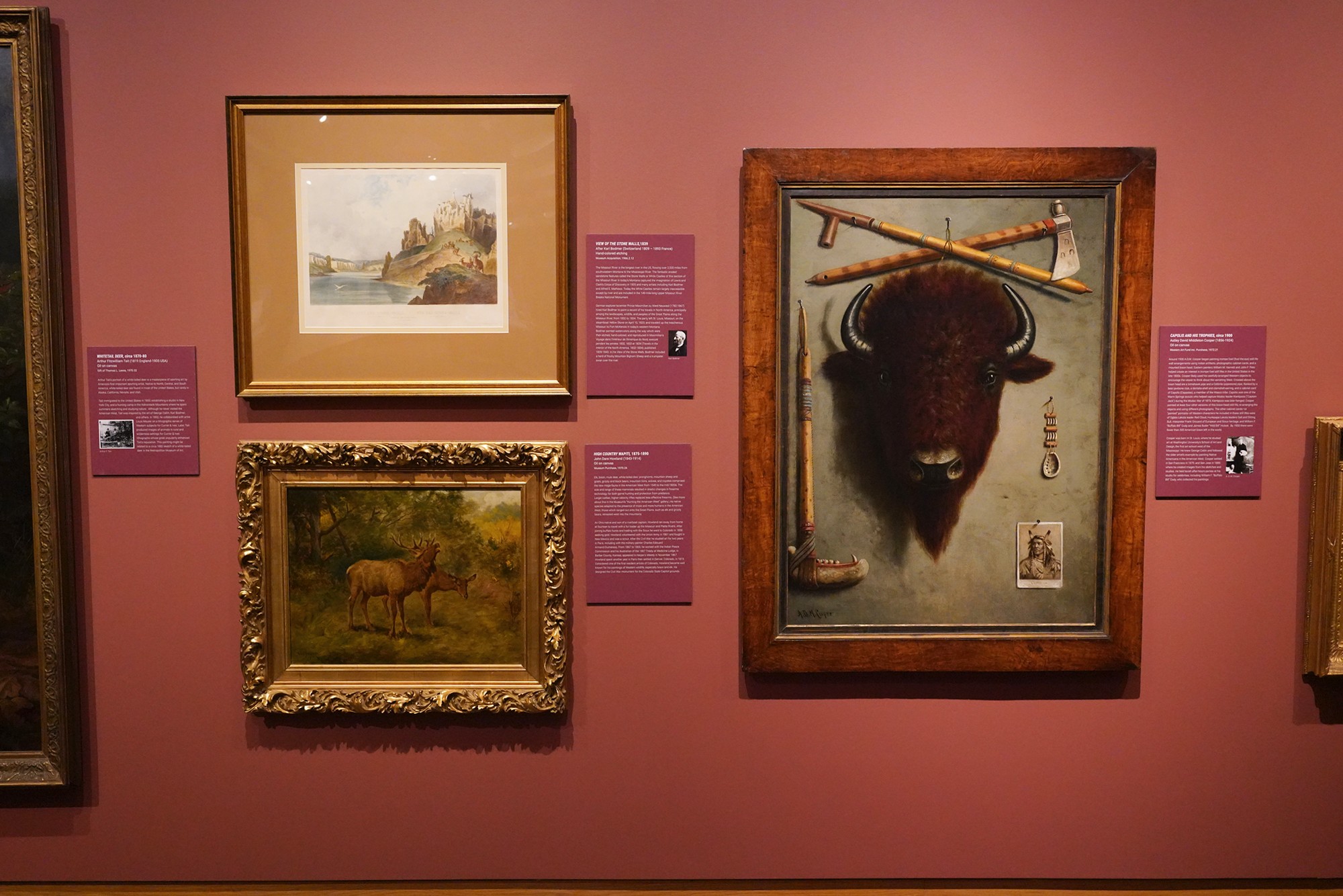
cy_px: 448
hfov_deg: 54.4
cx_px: 672
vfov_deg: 37.9
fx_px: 1306
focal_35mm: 35
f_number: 5
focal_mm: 35
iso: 8000
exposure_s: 1/100
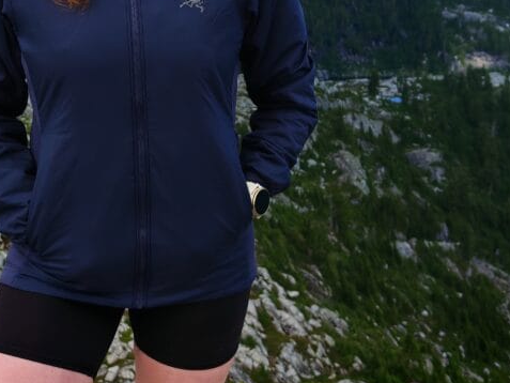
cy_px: 33
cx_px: 243
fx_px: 855
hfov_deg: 33.2
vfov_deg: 24.5
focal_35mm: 58
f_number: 2
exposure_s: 1/1300
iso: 50
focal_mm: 6.83
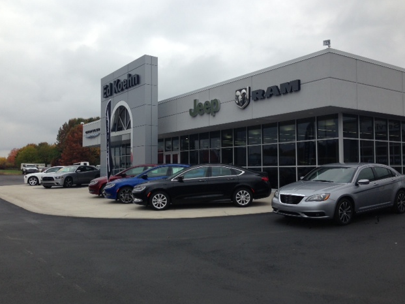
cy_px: 153
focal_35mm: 34
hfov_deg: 53.9
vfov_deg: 41.8
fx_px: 398
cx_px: 202
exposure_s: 1/596
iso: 50
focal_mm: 4.12
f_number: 2.4
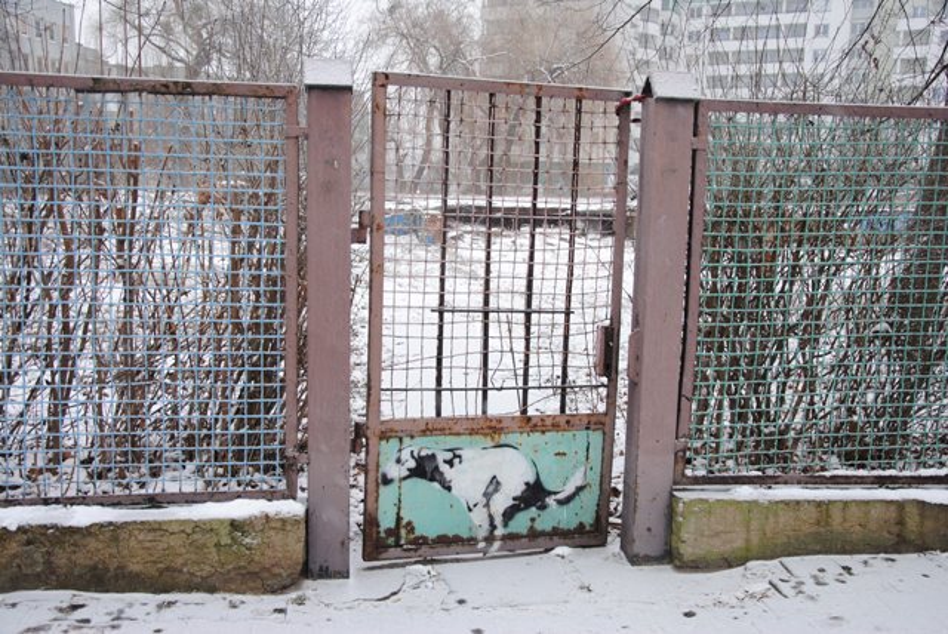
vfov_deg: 35.6
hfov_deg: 51.2
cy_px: 317
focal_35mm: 38
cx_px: 474
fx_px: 988
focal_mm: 25
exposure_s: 1/100
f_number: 5.6
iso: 200
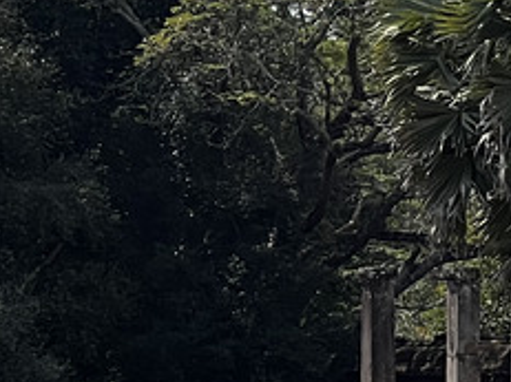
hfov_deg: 5.0
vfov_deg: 3.7
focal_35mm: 400
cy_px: 596
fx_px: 5902
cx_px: 299
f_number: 2.8
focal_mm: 9
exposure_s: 1/536
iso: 32
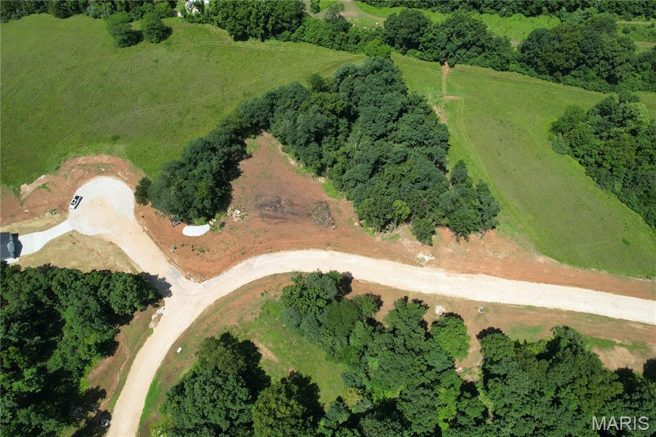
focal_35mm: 22
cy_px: 218
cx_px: 328
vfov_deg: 57.2
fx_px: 401
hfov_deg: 78.6
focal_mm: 8.38
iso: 100
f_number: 2.8
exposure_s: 1/1500
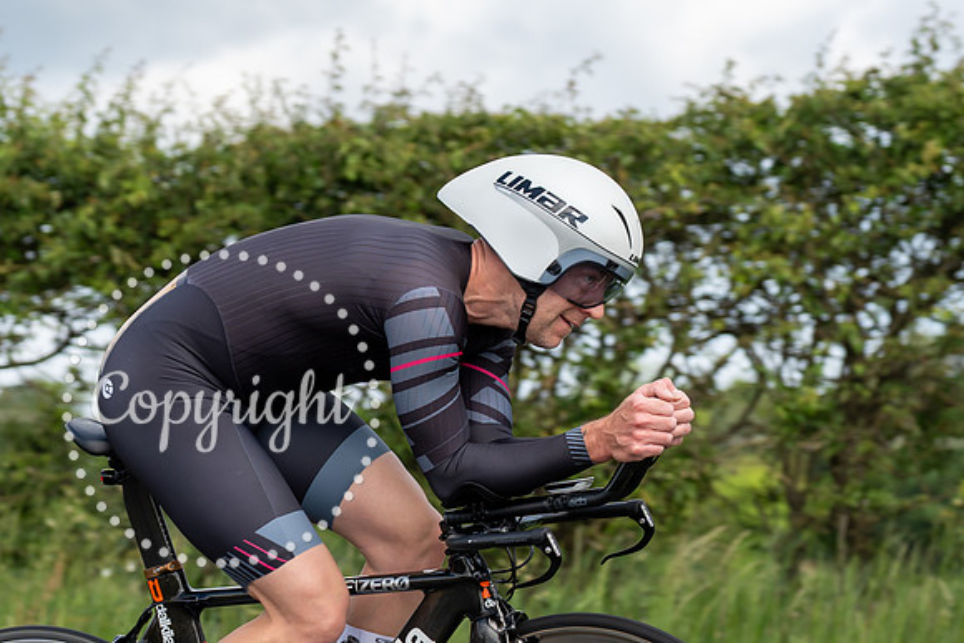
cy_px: 516
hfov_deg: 12.2
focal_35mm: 169
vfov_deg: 8.1
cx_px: 484
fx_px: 4523
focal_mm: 70
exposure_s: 1/1000
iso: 160
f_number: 3.5
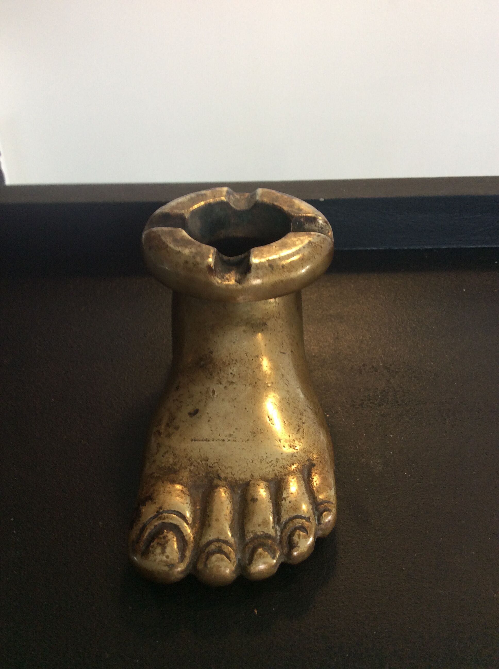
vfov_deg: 56.9
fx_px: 617
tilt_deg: -32.8
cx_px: 250
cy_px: 334
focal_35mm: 32
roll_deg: +1.9
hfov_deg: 44.1
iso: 40
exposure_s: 1/25
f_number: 2.4
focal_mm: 3.3
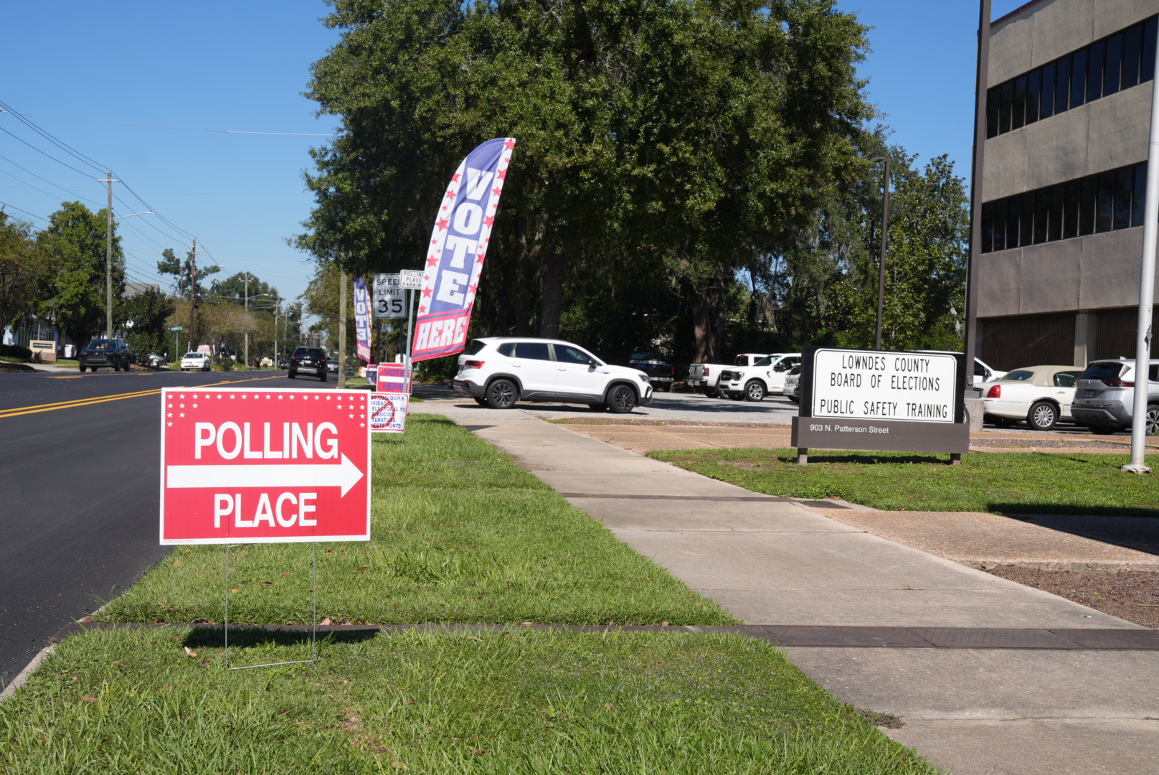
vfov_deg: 34.5
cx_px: 580
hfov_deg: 49.9
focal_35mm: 39
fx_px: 1247
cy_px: 388
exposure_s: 1/320
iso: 100
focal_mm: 25.8
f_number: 8
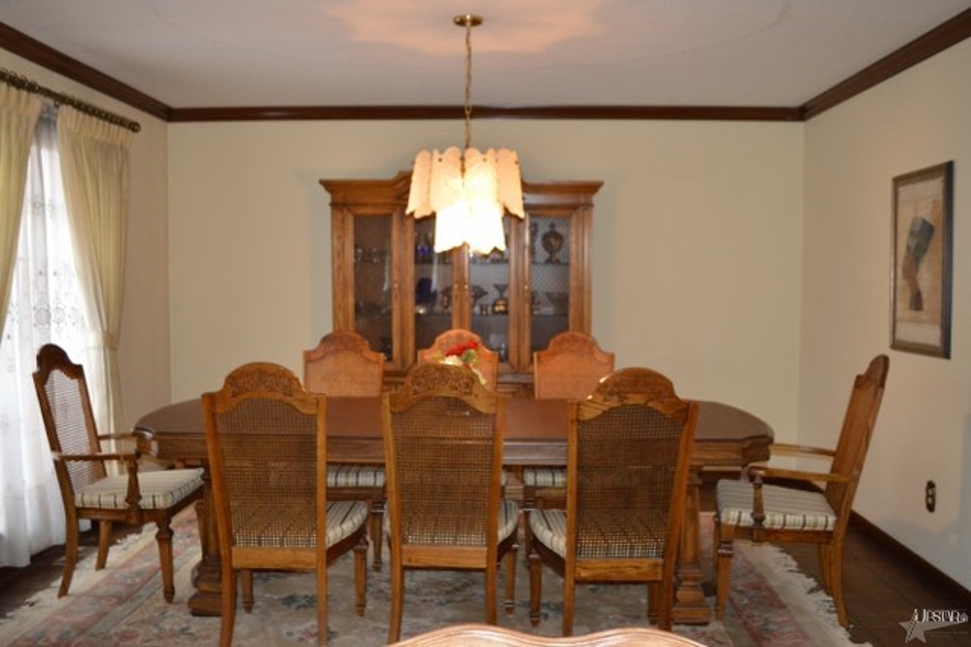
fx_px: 890
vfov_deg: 39.9
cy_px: 324
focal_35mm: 33
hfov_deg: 57.2
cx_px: 486
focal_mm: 22
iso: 1100
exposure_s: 1/60
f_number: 3.8
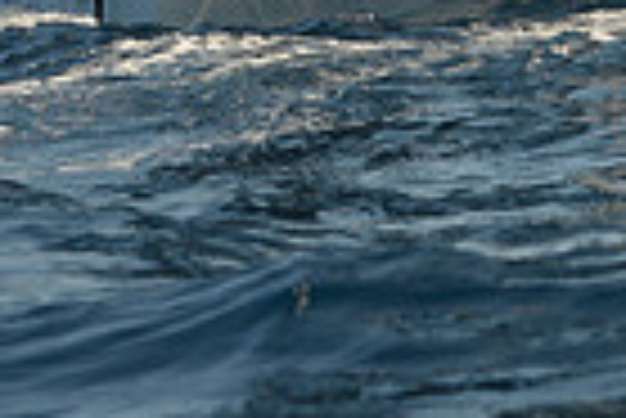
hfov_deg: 7.0
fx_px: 5083
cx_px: 369
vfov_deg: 4.7
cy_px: -133
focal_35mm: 292
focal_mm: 70
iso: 200
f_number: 6.3
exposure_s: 1/640
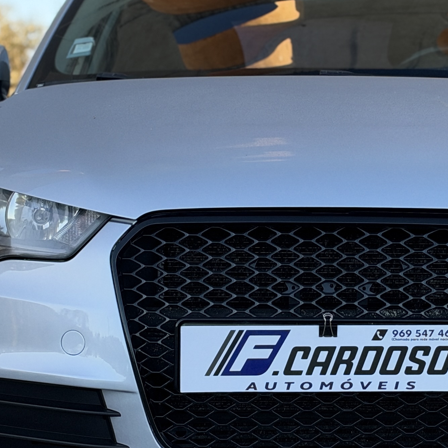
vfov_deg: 13.6
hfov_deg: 13.6
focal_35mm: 128
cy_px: 206
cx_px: 325
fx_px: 1874
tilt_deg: -0.6
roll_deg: +1.9
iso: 100
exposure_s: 1/649
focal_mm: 6.93
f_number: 1.8
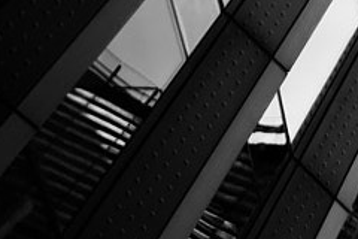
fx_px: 1591
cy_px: 453
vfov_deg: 8.2
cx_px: 852
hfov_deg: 10.9
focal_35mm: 160
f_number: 11
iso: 64
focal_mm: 24
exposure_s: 1/5
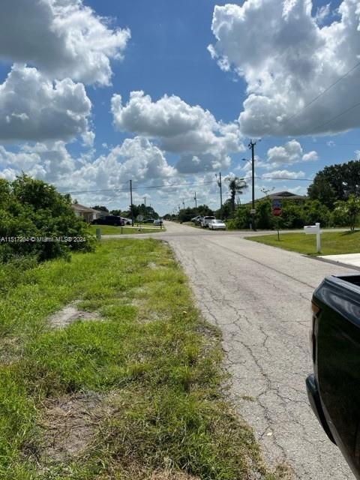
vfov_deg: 67.3
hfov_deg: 53.1
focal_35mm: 26
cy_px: 240
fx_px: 361
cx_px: 180
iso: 50
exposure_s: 1/9091
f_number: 1.6
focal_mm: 5.1
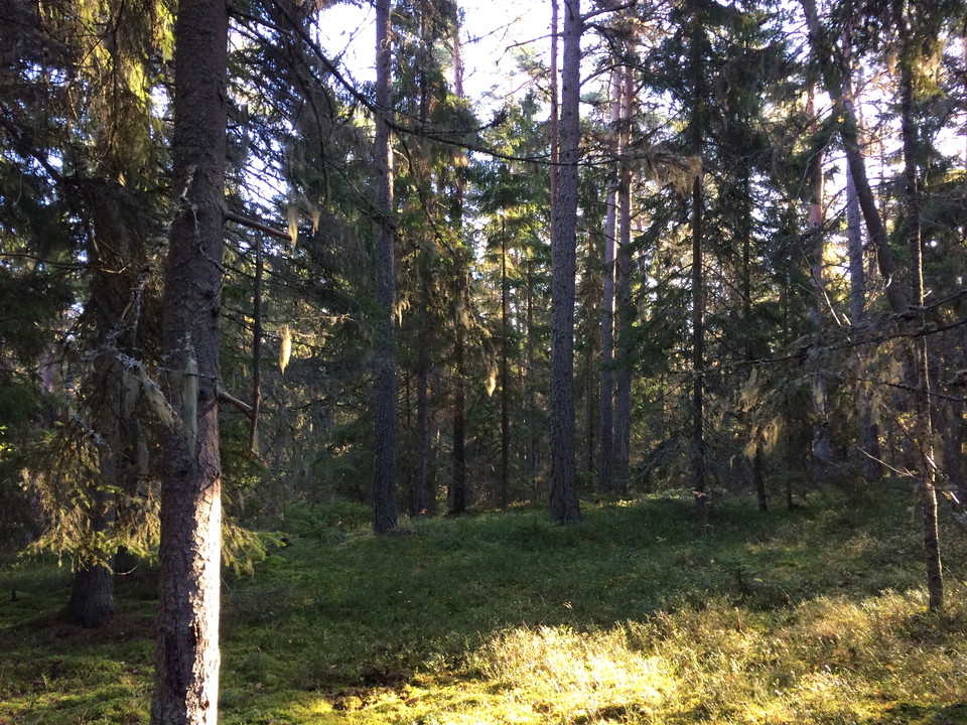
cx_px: 484
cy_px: 362
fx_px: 810
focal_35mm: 29
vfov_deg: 48.2
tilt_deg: +5.4
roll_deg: +0.3
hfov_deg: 61.7
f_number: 2.2
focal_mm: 4.15
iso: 50
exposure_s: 1/33
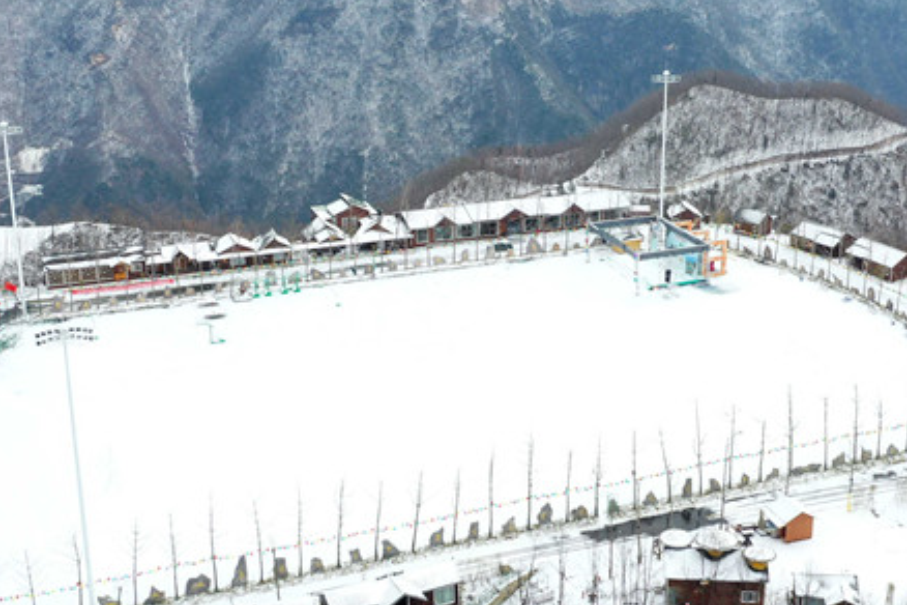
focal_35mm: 55
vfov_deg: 24.6
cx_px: 522
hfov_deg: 36.2
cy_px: 262
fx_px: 1386
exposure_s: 1/320
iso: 200
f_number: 6.3
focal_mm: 10.26
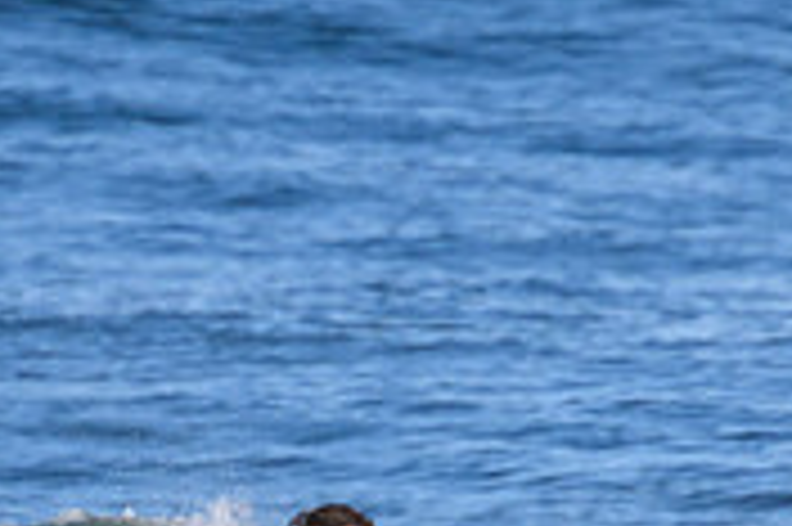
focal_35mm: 2637
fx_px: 57959
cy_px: 825
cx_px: 284
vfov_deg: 0.5
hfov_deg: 0.8
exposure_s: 1/2000
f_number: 11
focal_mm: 800
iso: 1250
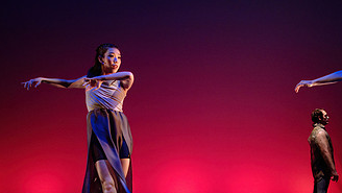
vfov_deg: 23.0
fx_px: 472
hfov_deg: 39.4
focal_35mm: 52
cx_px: 228
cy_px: 135
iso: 1000
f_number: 1.4
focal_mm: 24
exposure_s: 1/400
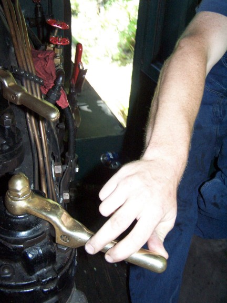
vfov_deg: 46.8
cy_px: 152
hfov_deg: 36.0
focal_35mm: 40
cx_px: 114
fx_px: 350
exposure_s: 1/60
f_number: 2.8
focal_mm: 6.7
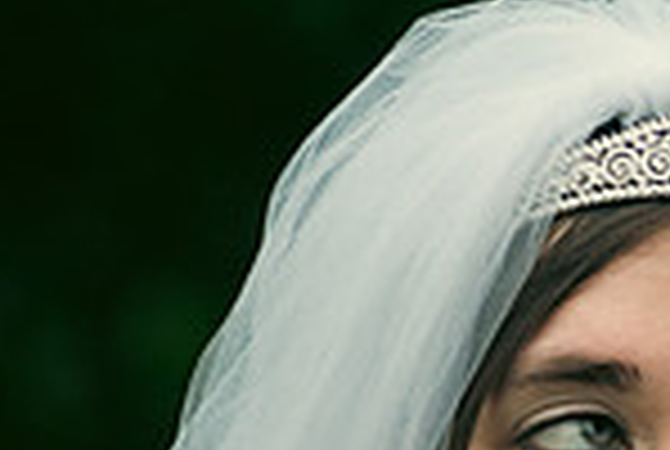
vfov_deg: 1.9
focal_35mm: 719
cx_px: 1061
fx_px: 13408
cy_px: 718
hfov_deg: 2.9
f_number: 3.5
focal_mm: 185
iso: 800
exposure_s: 1/160
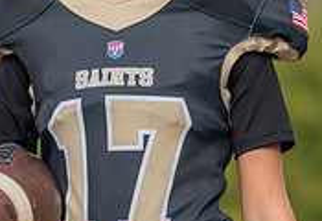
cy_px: 54
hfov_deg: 4.0
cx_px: 149
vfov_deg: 2.7
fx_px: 4620
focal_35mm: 512
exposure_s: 1/800
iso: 100
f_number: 2.8
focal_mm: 148
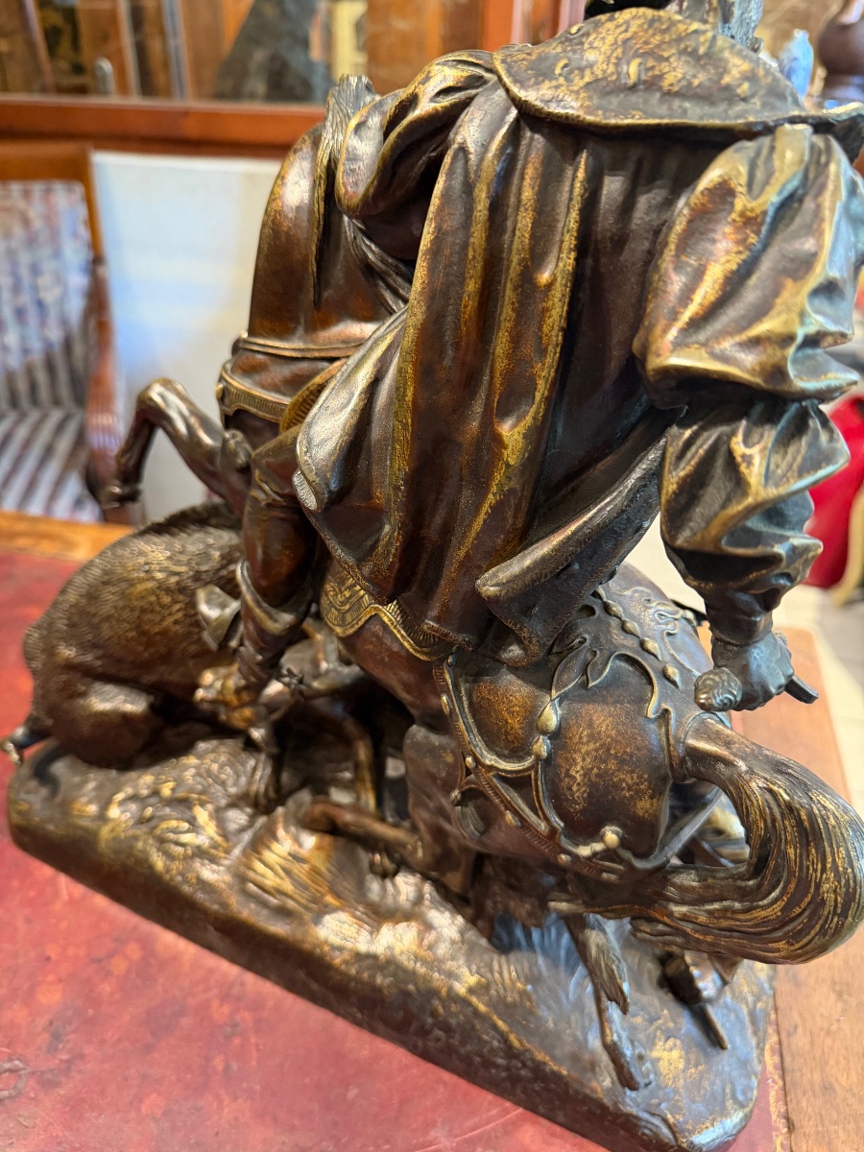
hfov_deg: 56.8
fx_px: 799
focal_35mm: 24
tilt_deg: -33.6
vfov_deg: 71.6
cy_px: 576
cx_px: 432
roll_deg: -2.8
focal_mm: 6.76
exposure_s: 1/33
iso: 640
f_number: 1.78
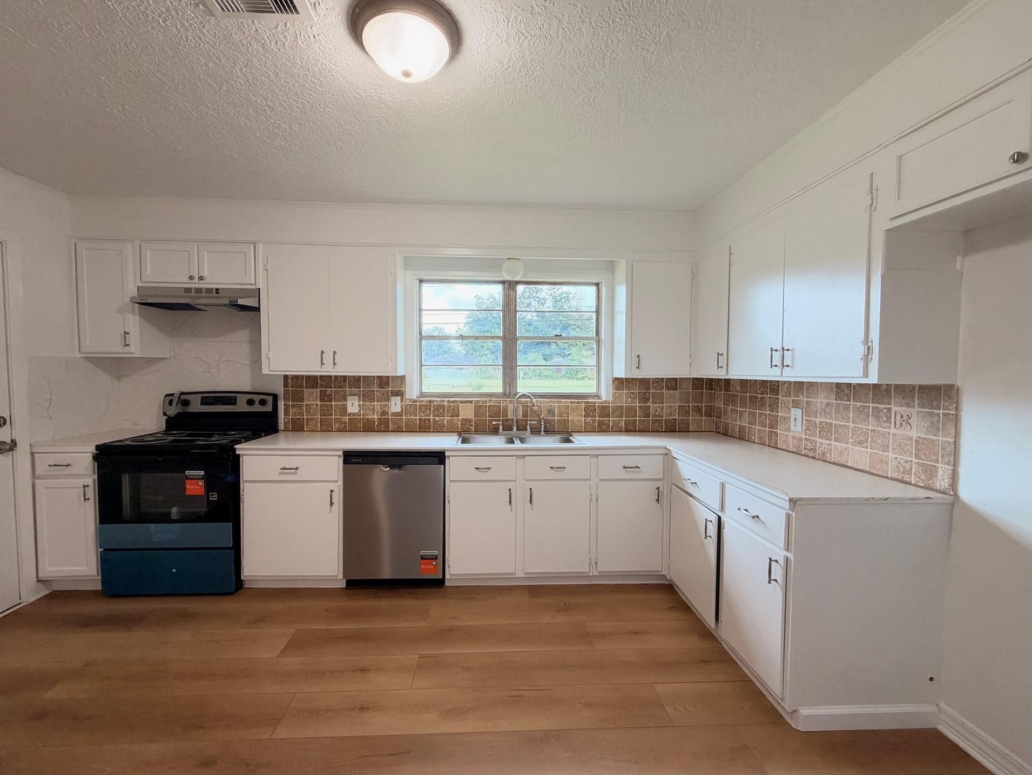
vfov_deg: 81.8
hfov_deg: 98.2
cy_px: 387
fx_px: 447
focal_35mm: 15
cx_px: 508
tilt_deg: -1.7
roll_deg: -0.5
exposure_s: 1/120
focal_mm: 2.22
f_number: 2.2
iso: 320
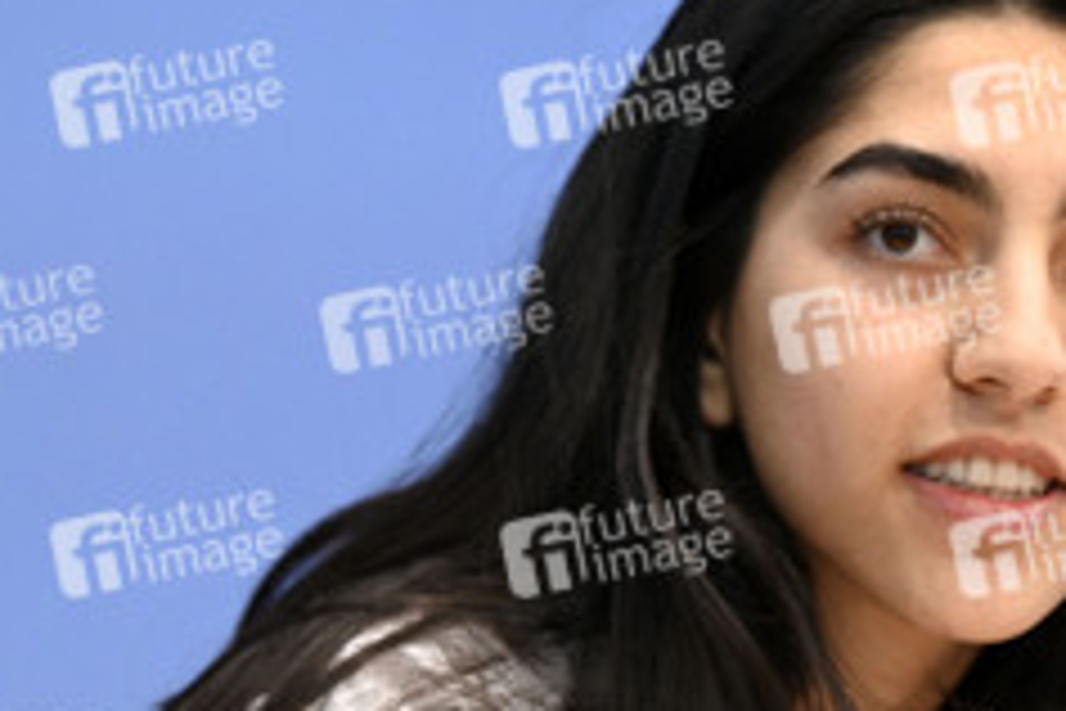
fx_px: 9001
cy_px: 432
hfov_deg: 6.8
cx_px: 947
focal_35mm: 304
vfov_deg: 4.5
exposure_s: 1/640
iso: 4000
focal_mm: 160
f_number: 5
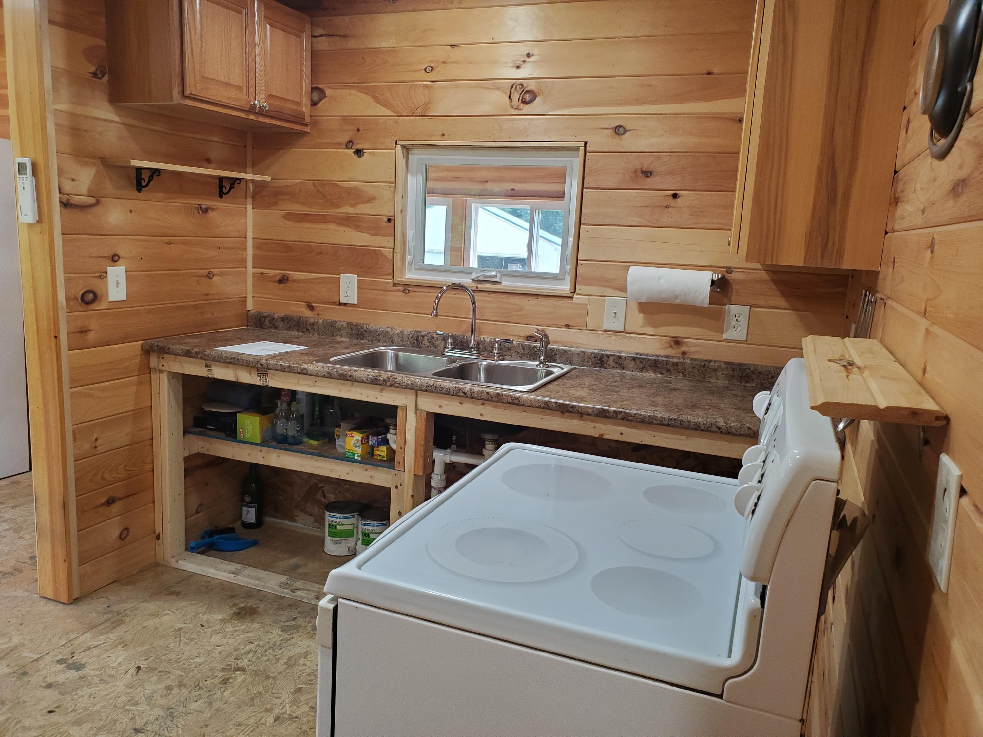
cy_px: 368
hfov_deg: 67.3
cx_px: 492
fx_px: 738
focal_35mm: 26
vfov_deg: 53.1
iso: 250
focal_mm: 4.3
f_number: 2.4
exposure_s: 1/59
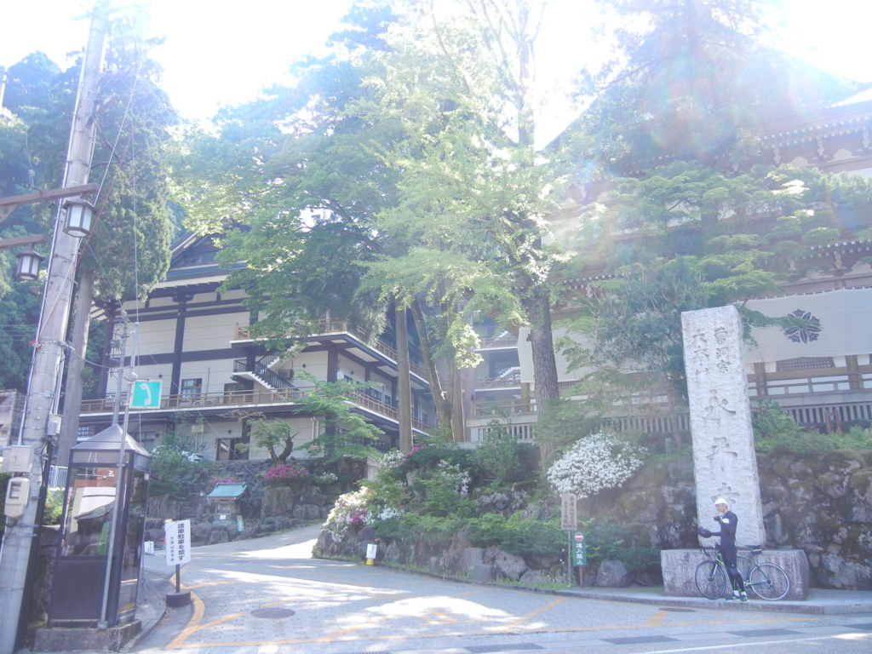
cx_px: 436
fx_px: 756
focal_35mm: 30
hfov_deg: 60.0
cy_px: 327
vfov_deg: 46.8
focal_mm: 5.4
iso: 160
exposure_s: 1/126
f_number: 3.5
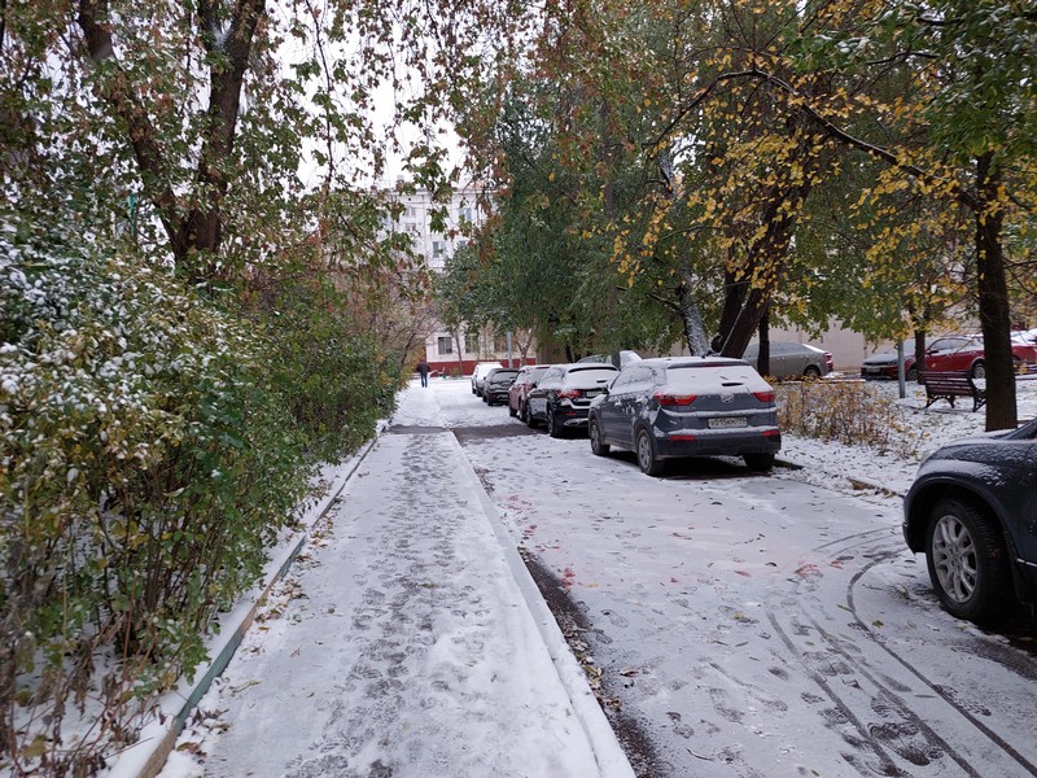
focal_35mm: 24
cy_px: 389
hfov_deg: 71.6
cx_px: 518
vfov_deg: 56.8
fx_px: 719
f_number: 1.8
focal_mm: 5.23
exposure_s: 1/50
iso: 64
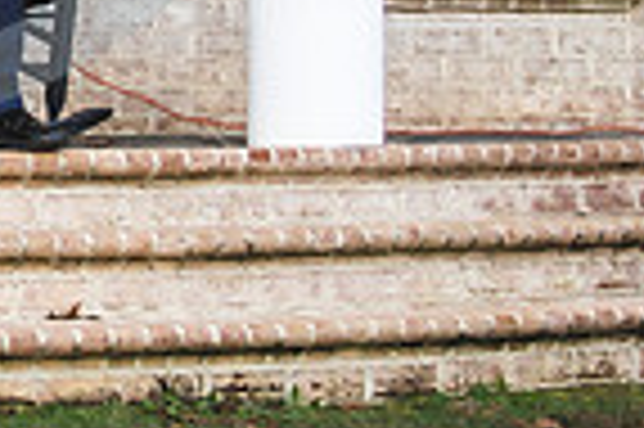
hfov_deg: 7.1
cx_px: -252
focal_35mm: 285
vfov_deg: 4.7
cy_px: -426
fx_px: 5092
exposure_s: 1/200
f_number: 2.8
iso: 200
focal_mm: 70
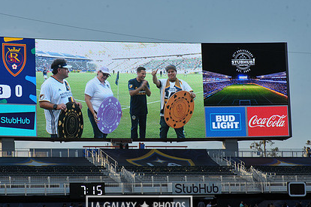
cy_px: 93
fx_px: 1451
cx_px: 139
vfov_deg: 8.2
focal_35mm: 168
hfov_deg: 12.2
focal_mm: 120
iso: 400
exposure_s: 1/500
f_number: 11
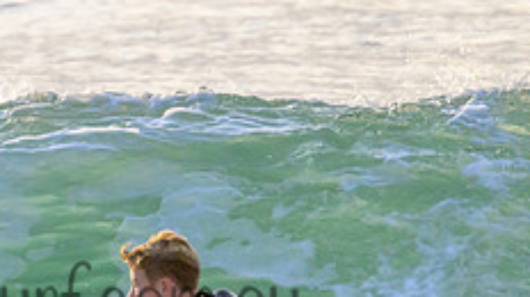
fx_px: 35186
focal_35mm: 2506
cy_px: 191
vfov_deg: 0.5
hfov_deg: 0.9
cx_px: 10
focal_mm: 800
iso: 1600
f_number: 11
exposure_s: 1/2000
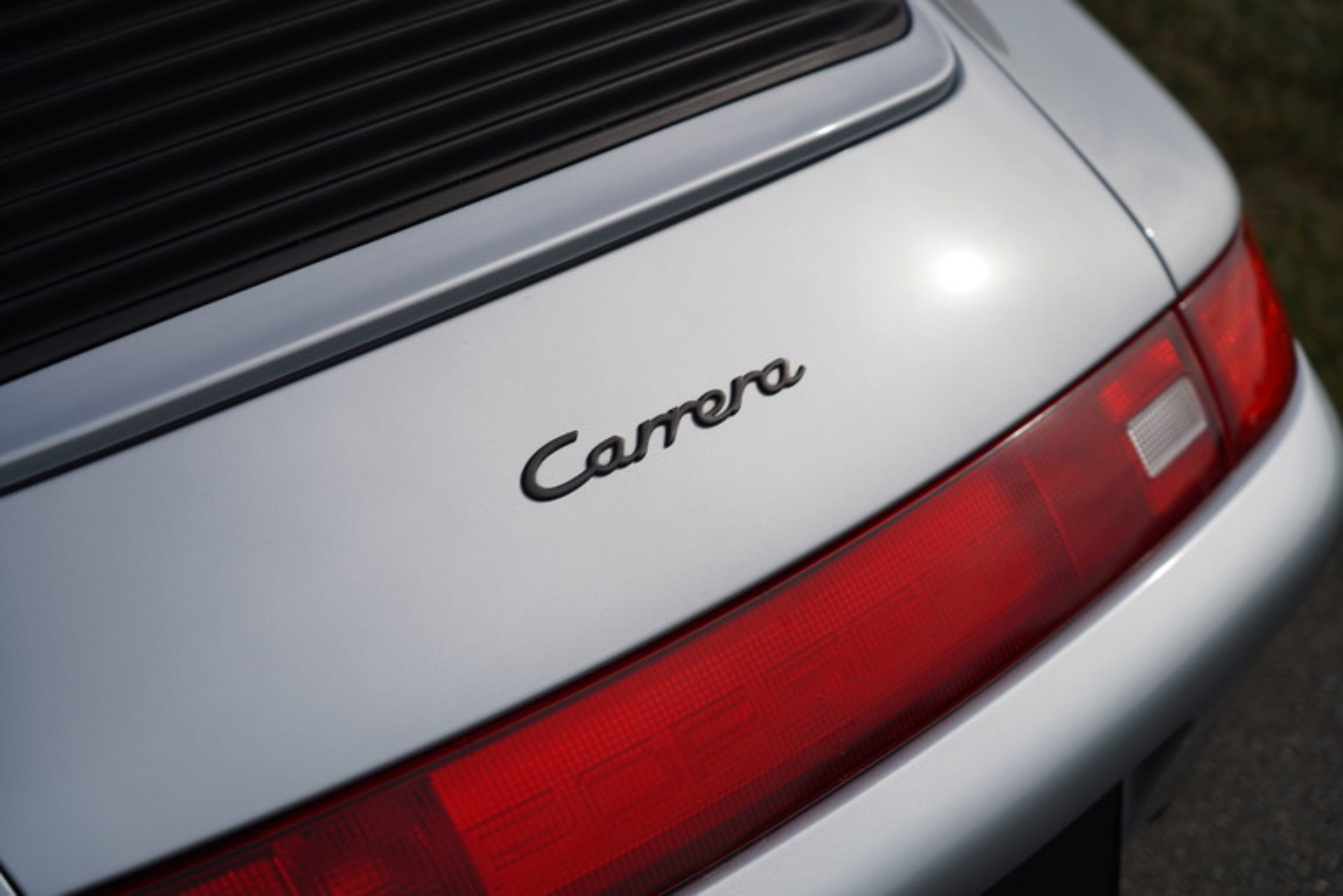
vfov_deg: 19.2
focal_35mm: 71
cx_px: 672
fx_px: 2650
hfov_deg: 28.4
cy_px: 448
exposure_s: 1/2500
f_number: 4
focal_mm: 71
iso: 100
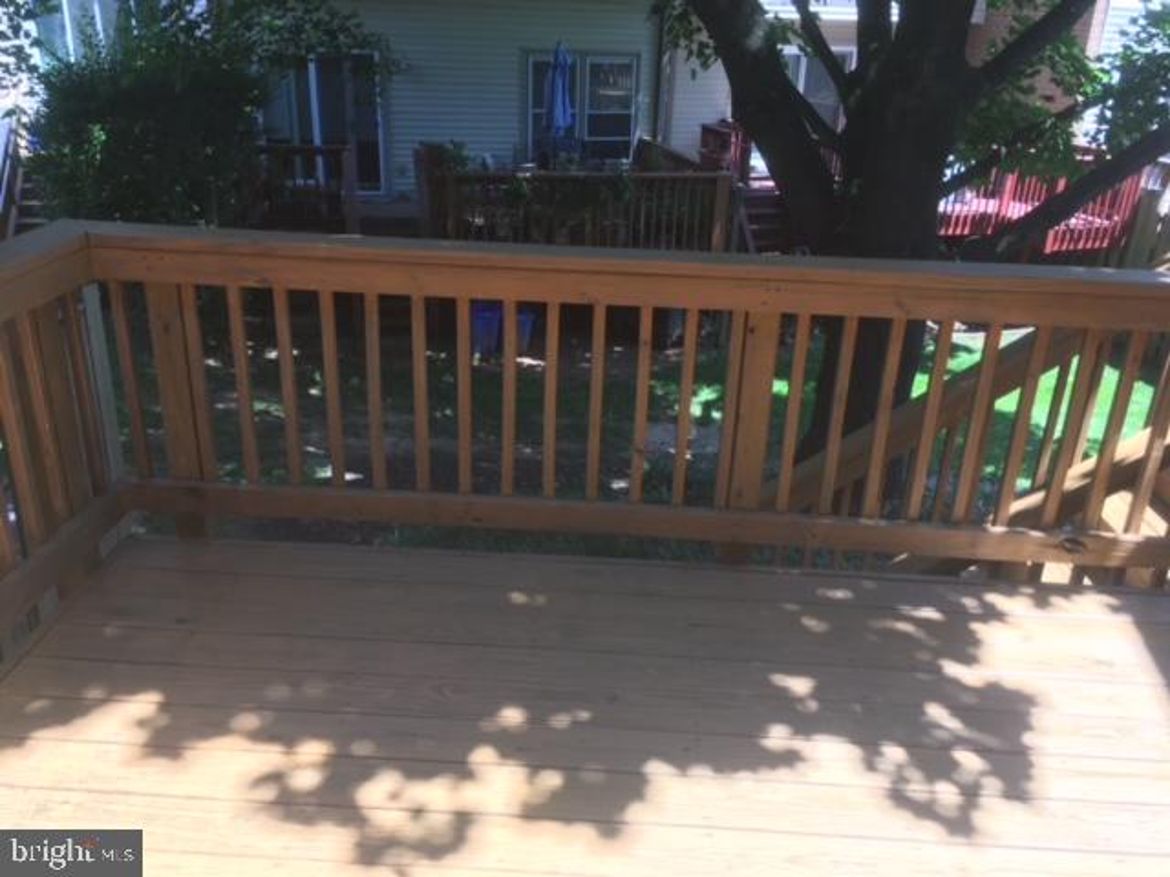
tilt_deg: -23.0
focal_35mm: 29
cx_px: 585
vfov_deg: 48.2
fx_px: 980
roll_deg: -2.6
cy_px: 438
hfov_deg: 61.7
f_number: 2.2
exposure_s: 1/123
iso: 25
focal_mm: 4.15
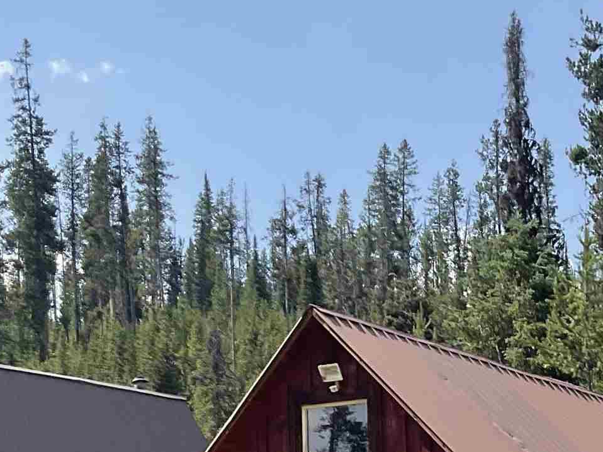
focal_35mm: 93
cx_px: 599
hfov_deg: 20.4
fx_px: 1620
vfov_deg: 14.7
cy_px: 692
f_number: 1.8
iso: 16
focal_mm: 3
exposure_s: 1/1055
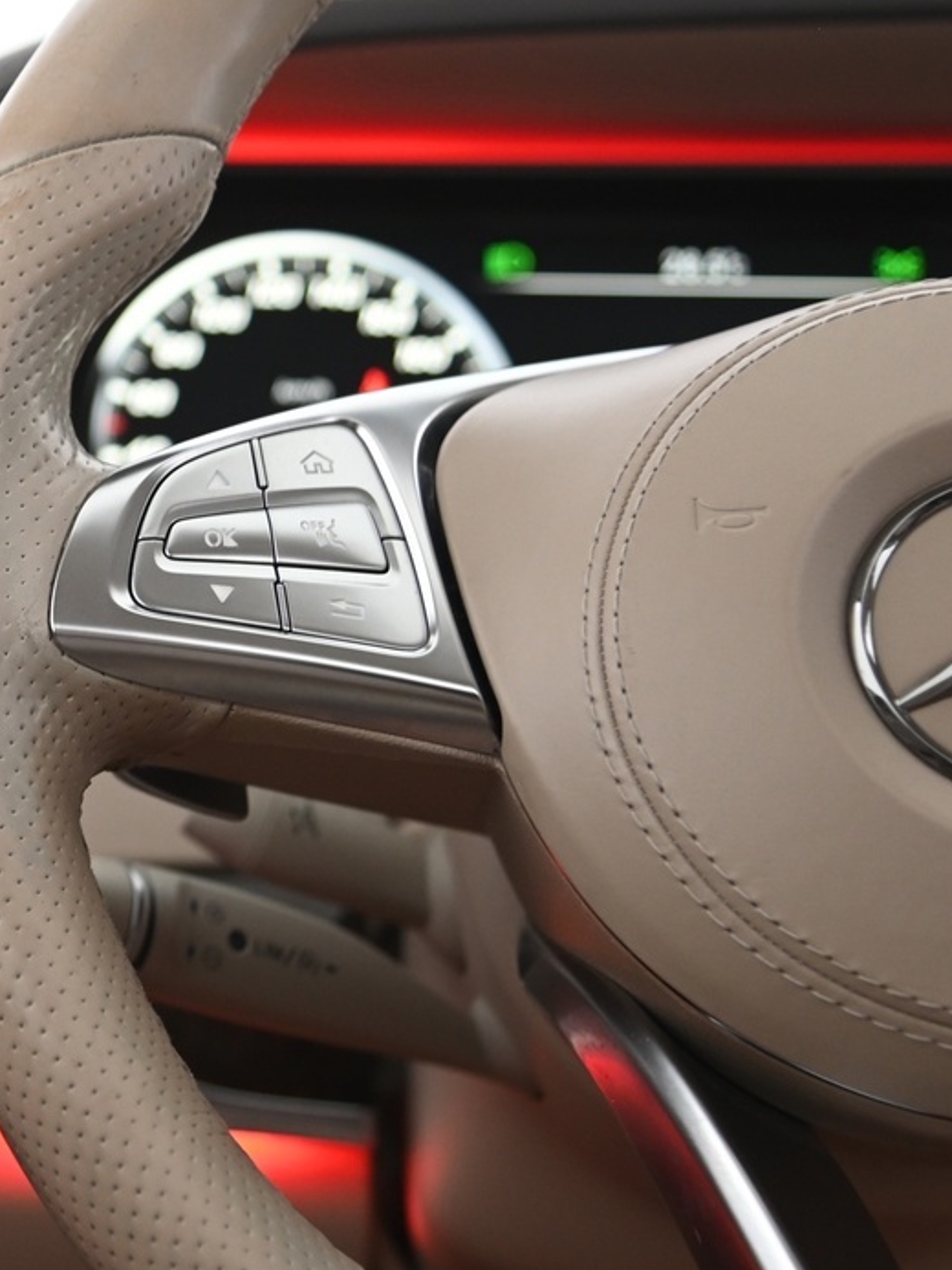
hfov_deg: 13.0
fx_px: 3959
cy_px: 577
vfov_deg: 18.2
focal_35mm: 108
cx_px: -450
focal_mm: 48
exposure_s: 1/13
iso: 1000
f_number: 4
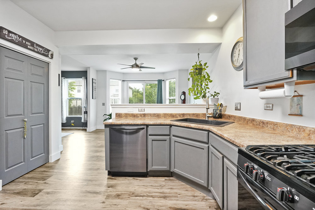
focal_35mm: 15
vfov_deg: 77.3
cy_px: 105
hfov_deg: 100.4
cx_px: 158
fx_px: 131
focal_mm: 10
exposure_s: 1/30
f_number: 5.6
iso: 1600
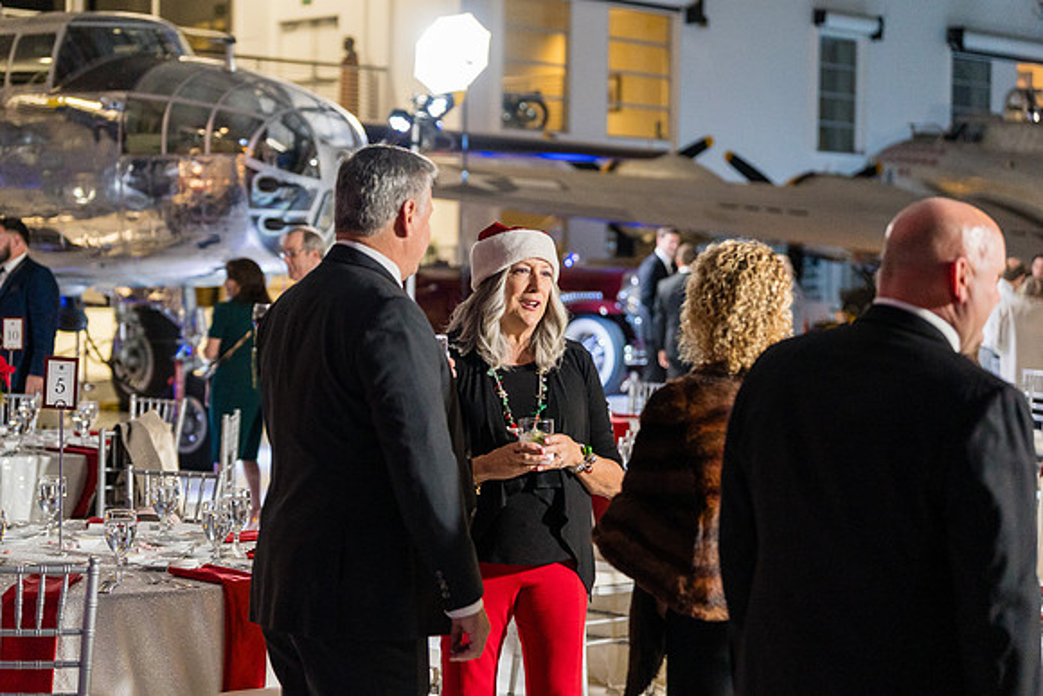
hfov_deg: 28.8
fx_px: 2028
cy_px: 348
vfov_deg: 19.5
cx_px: 522
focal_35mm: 70
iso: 3200
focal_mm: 70
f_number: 2.8
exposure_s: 1/250
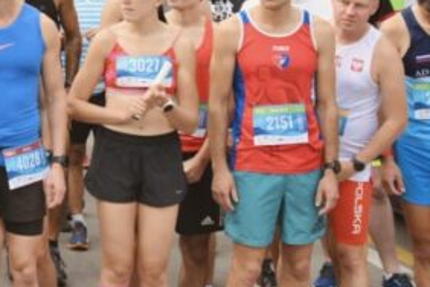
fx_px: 1517
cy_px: -91
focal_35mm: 127
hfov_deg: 14.6
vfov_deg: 10.5
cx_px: -278
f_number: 2.5
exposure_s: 1/2500
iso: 250
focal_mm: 35
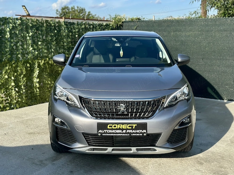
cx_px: 117
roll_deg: -0.2
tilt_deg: -8.6
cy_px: 88
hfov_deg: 39.7
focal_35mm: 48
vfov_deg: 30.3
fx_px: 324
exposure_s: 1/3876
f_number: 1.78
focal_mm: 6.86
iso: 80
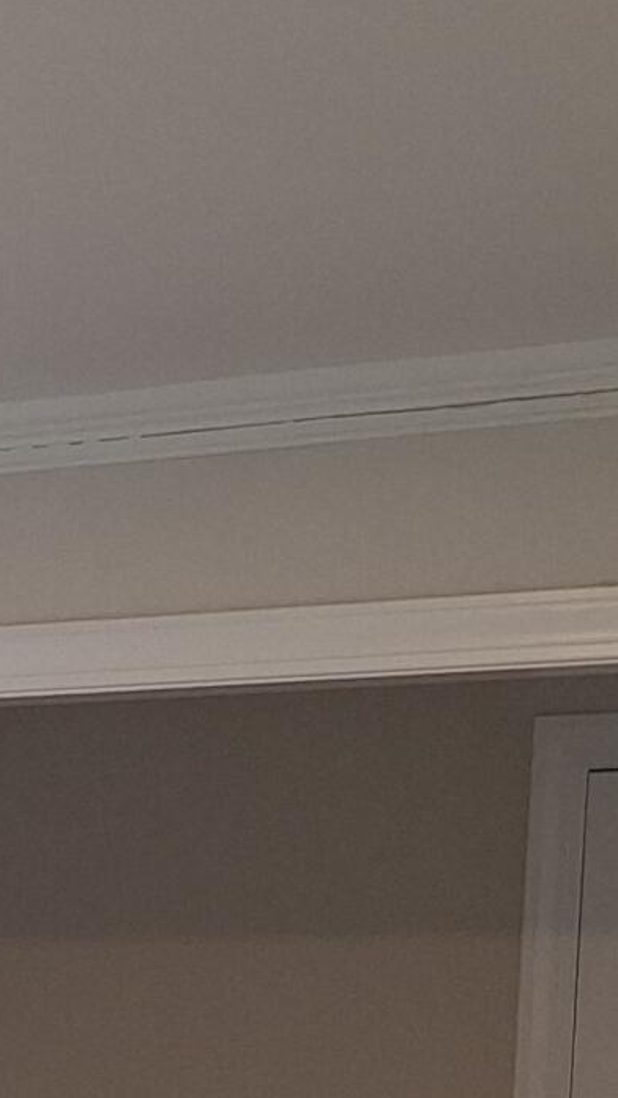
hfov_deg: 10.5
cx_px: -508
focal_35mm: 108
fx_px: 3143
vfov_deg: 18.4
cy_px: 1448
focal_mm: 5.54
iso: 80
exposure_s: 1/40
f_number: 1.8
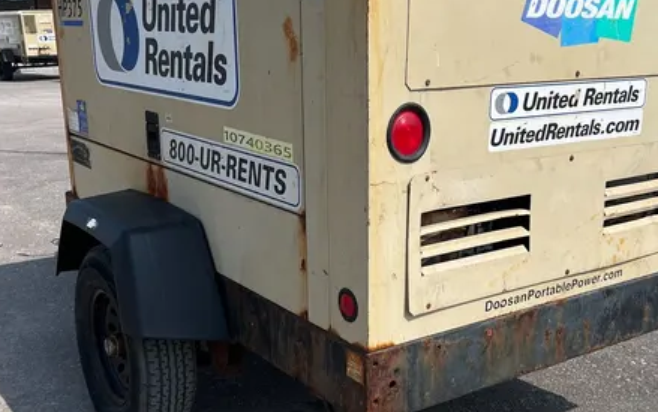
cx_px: 381
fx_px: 825
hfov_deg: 43.3
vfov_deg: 27.9
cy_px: 260
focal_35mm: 46
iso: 50
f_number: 1.6
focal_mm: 5.1
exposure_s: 1/5319
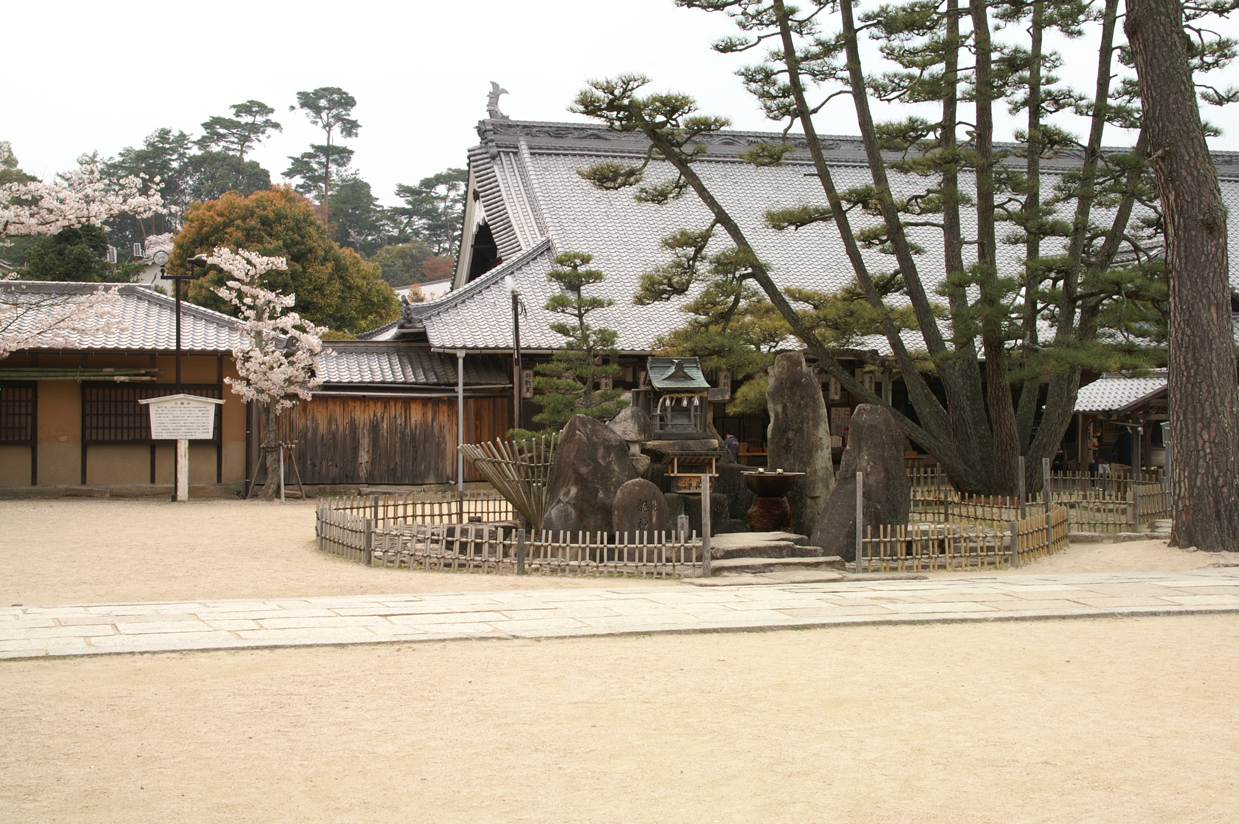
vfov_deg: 31.8
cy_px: 412
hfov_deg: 46.4
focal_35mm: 42
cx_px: 620
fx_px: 1444
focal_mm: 28
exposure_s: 1/80
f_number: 10
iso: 100
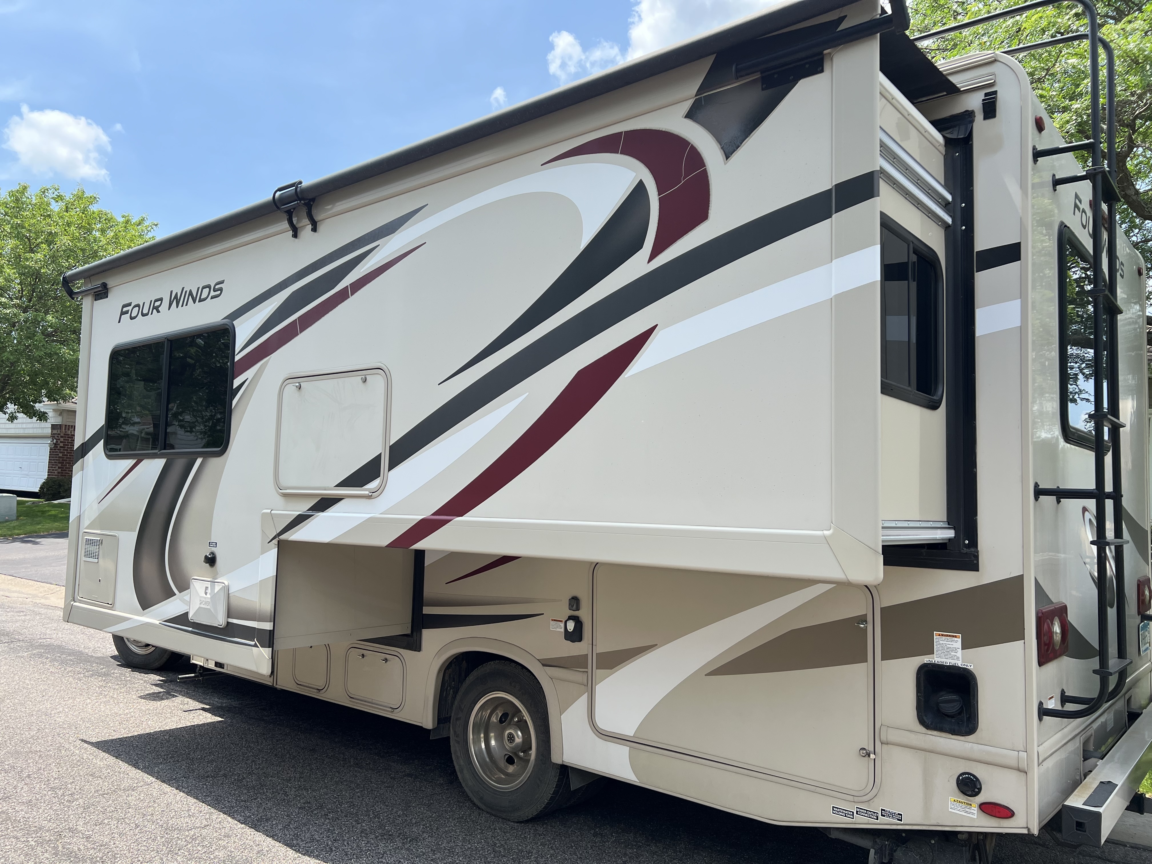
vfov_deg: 53.1
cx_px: 576
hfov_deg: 67.3
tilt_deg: +4.0
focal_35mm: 26
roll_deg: -3.1
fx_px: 865
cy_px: 432
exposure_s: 1/2045
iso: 50
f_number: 1.5
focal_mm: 5.7
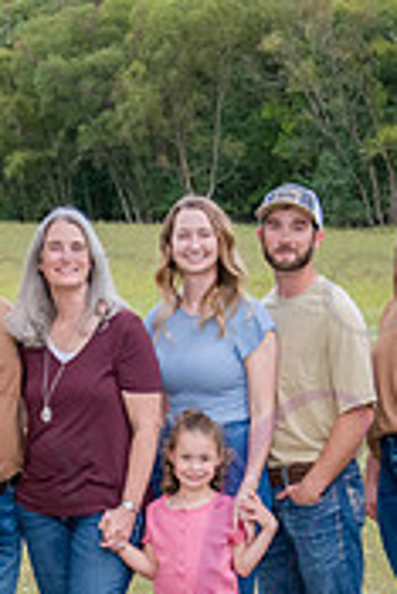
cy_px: 460
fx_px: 2080
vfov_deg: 16.2
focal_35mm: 126
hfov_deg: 10.9
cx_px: 92
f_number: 4.5
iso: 400
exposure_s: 1/500
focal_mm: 38
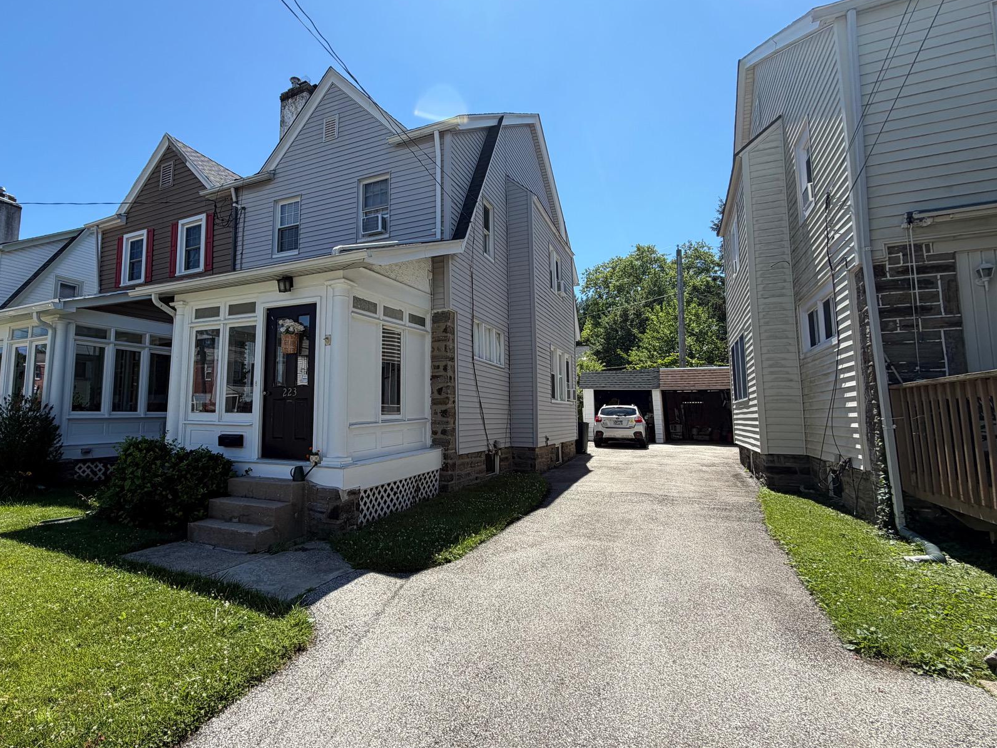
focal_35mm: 18
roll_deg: +0.1
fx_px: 518
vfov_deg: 71.6
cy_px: 362
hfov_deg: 86.9
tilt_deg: +5.8
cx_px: 409
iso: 25
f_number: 2.2
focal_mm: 2.22
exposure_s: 1/770
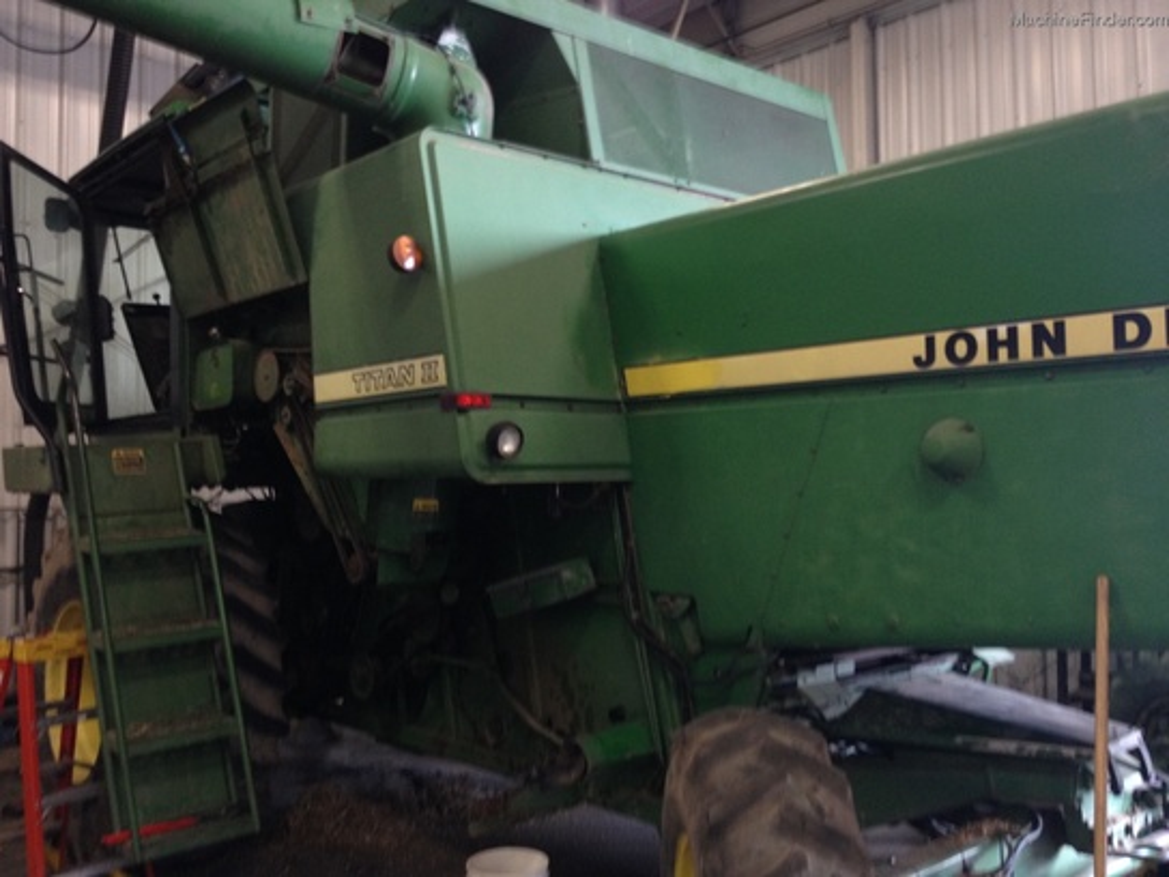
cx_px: 584
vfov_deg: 40.7
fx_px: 1182
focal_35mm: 35
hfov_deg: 52.6
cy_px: 438
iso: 125
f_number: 2.4
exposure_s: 1/20
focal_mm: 4.28
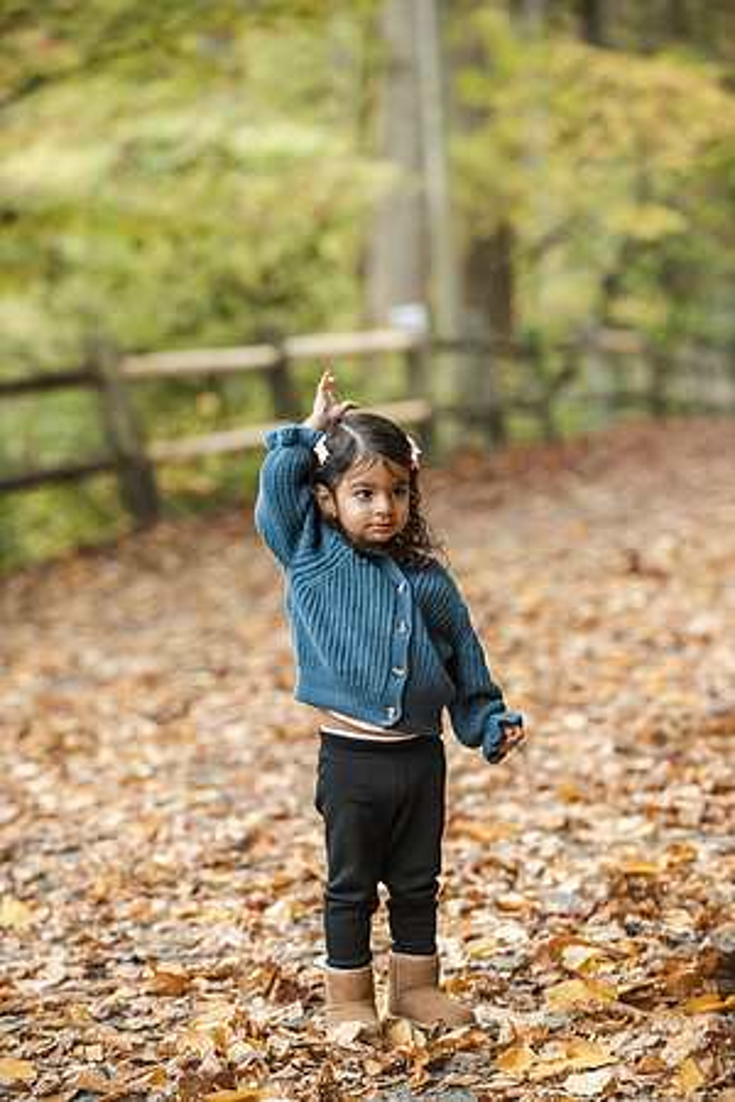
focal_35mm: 130
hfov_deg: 10.5
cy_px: 551
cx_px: 368
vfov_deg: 15.8
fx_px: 3981
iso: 1600
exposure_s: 1/125
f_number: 3.5
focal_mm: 130
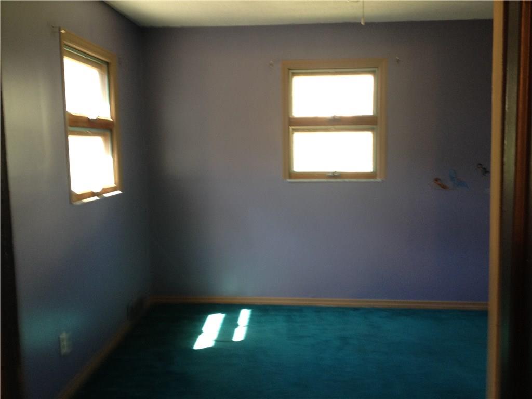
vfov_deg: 40.7
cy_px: 200
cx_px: 266
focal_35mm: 35
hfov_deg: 52.6
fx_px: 538
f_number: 2.4
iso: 100
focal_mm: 4.28
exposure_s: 1/20
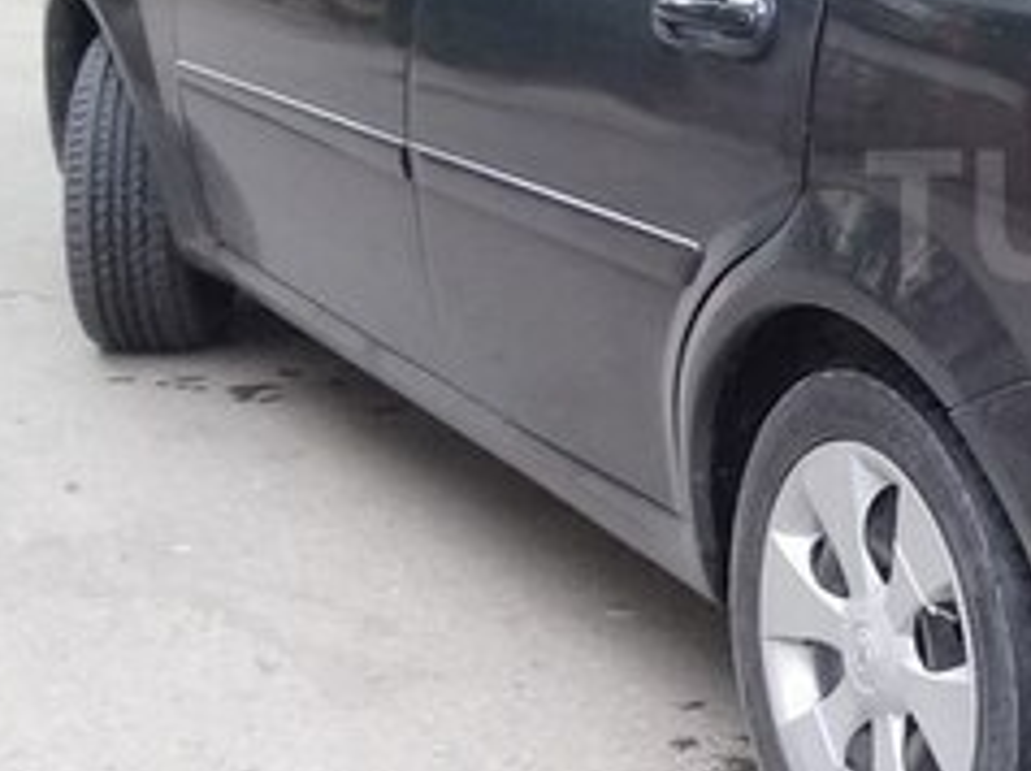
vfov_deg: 17.1
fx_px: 2559
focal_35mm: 86
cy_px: 214
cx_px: 1308
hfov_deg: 20.9
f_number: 2.2
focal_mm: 3.3
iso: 64
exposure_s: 1/33
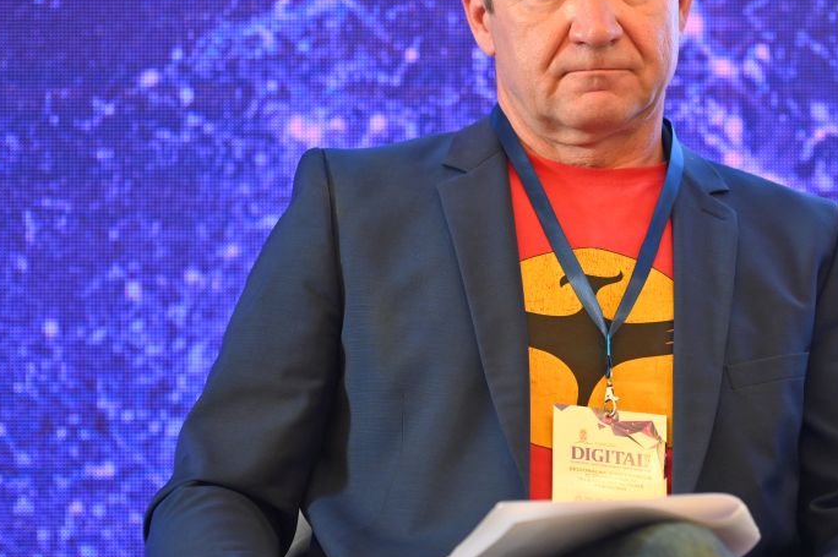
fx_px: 4419
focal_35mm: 190
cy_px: 154
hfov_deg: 10.8
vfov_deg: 7.2
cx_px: 600
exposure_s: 1/160
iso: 2000
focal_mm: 130
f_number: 4
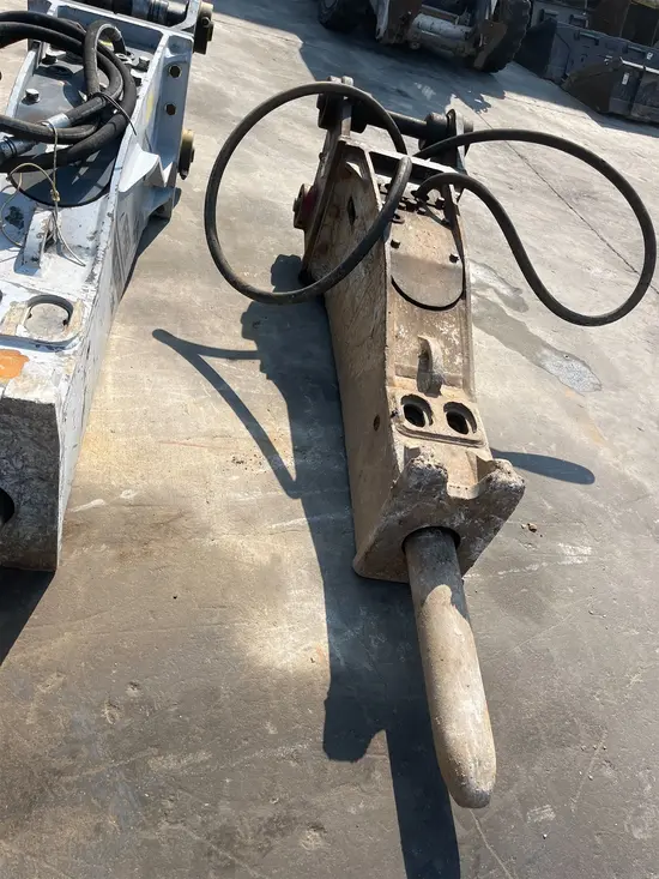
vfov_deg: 67.3
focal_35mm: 26
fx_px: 660
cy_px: 440
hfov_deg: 53.1
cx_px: 330
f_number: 1.6
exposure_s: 1/2410
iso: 50
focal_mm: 5.1
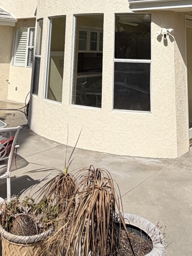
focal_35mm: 41
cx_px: 108
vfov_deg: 38.8
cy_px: -17
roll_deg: -1.4
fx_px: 303
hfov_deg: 35.1
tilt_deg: +11.6
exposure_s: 1/1464
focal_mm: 2.22
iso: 20
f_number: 2.2
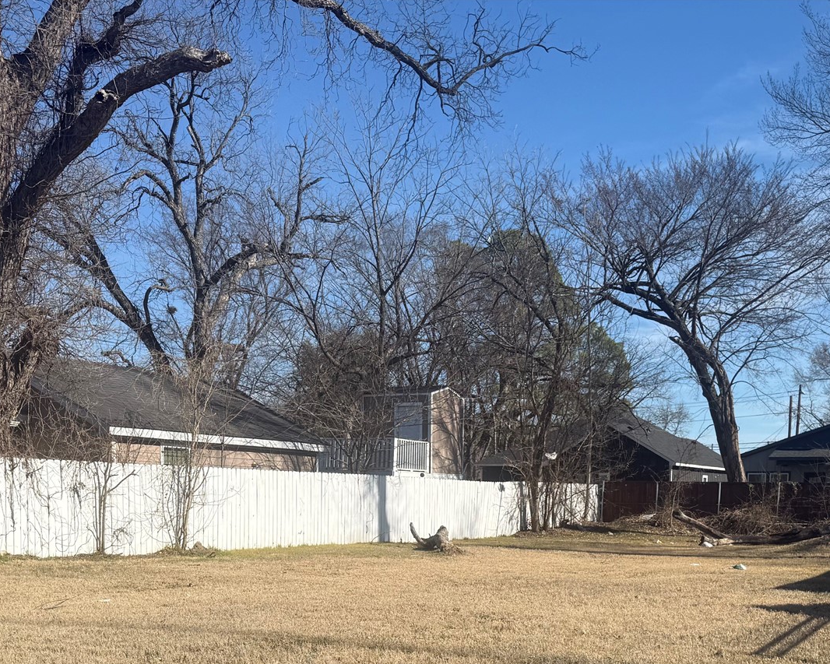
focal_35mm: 45
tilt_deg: -5.3
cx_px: 465
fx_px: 1106
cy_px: 596
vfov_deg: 31.9
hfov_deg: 41.1
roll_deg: -1.3
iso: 80
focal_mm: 6.76
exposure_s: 1/4405
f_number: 1.78
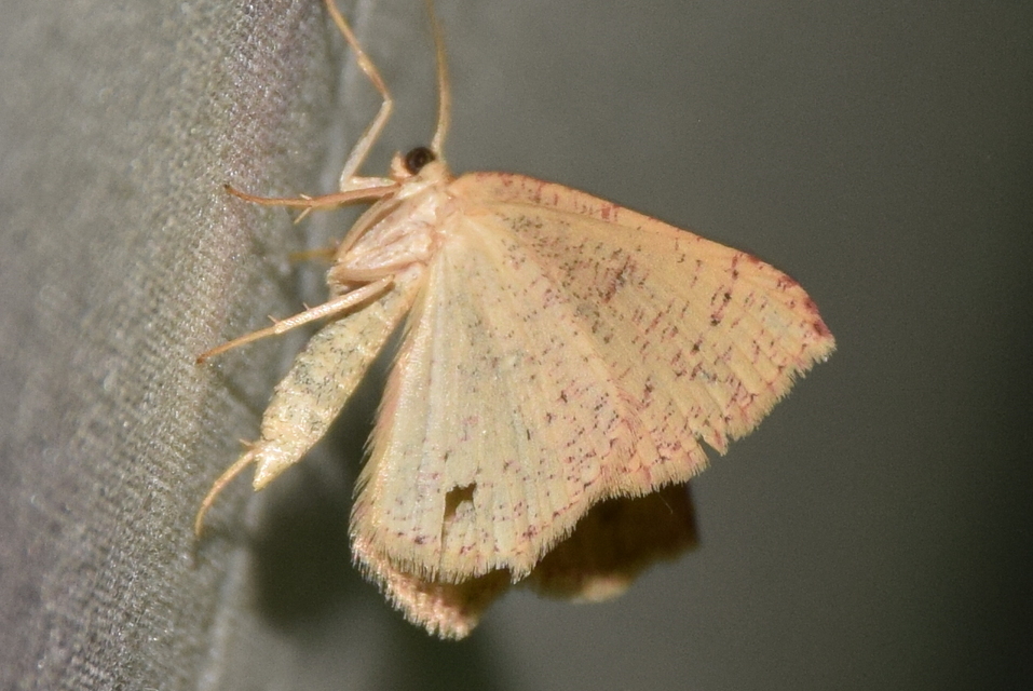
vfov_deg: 6.6
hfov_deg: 9.8
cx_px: 516
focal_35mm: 210
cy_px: 346
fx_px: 6031
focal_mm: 140
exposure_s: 1/160
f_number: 10
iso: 400
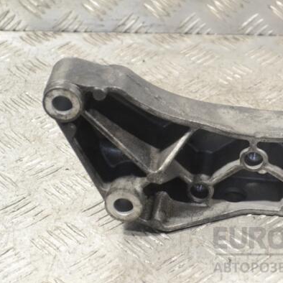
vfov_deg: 16.3
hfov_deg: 16.3
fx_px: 986
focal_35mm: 107
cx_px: 200
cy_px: 142
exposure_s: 1/200
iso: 3200
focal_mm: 55
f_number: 7.1
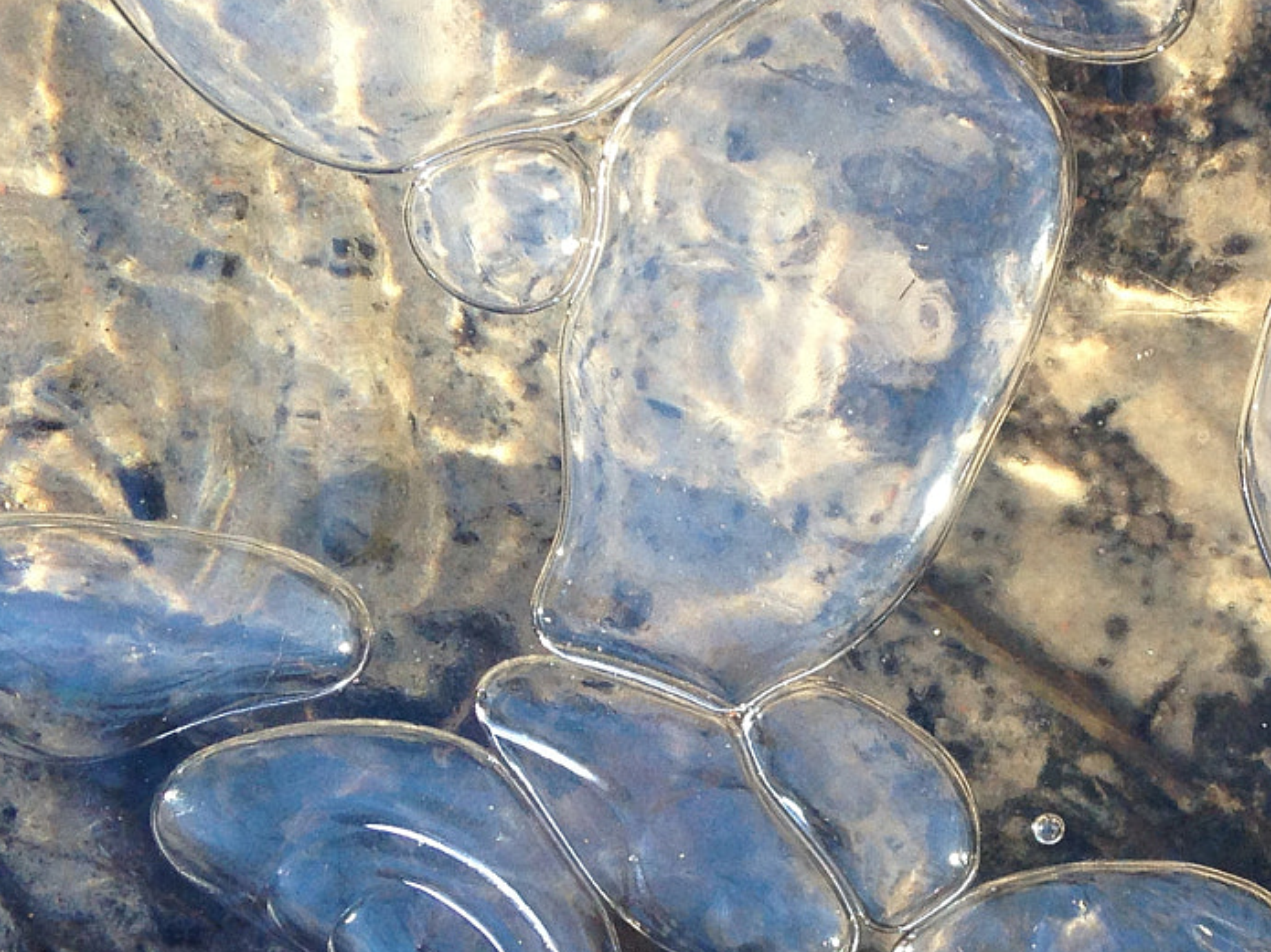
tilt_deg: -71.0
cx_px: 1026
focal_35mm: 76
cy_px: 466
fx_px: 2790
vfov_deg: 19.4
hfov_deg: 25.2
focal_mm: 4.12
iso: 64
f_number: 2.4
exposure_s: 1/120
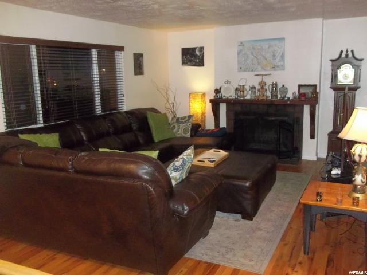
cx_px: 184
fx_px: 339
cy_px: 138
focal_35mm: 32
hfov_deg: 56.8
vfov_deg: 44.2
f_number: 2.9
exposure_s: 1/30
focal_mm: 5.7
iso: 400
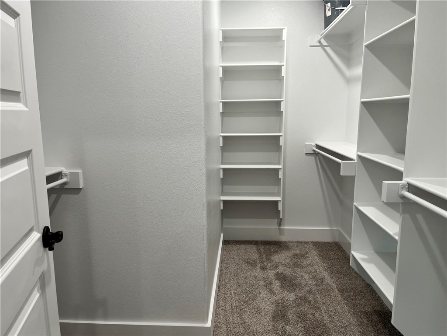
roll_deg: +0.8
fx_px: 336
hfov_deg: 67.3
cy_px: 168
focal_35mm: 26
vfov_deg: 53.1
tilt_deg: -10.7
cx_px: 224
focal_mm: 5.1
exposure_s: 1/120
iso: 100
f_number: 1.6
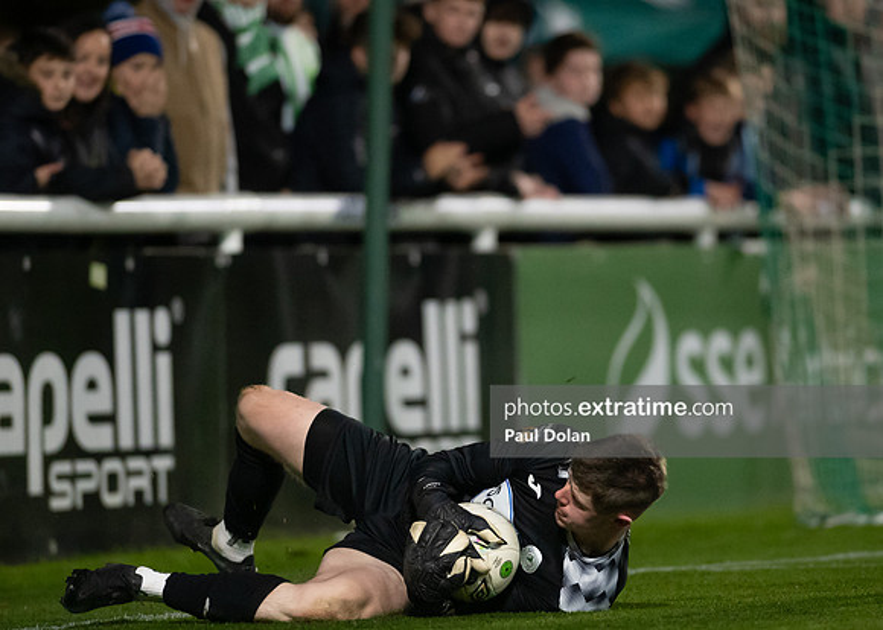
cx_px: 555
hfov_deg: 5.0
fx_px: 10054
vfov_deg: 3.6
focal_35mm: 401
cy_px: 240
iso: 6400
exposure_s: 1/1000
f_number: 2.8
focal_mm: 300
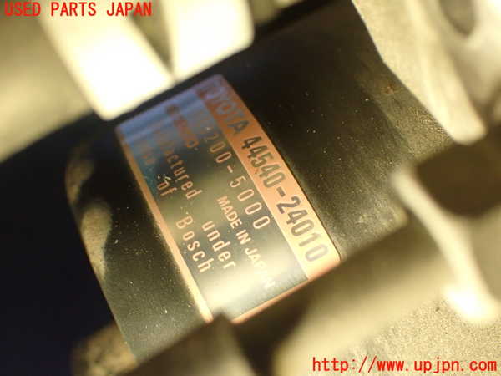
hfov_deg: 33.2
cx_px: 250
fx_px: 839
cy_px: 188
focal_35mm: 58
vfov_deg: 25.2
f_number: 3.5
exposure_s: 1/125
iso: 800
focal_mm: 10.35
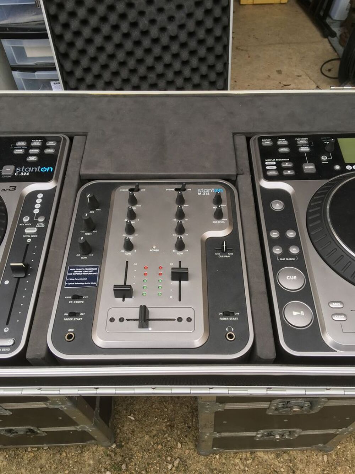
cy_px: 237
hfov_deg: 48.2
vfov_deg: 61.7
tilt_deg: -51.8
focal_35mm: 29
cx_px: 178
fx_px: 396
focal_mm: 4.15
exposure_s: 1/100
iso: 25
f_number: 2.2
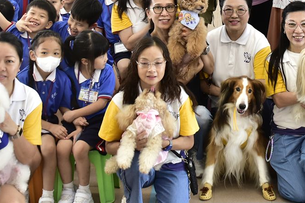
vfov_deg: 13.1
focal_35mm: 102
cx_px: 250
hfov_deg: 19.8
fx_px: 864
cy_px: -31
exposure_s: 1/60
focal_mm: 28
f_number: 4
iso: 560
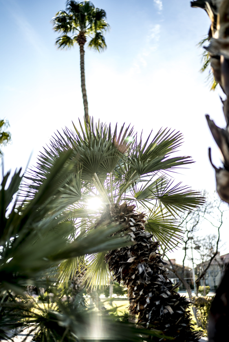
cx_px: 114
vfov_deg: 54.4
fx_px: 333
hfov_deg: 37.9
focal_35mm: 35
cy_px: 171
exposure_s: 1/1250
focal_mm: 35
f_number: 1.4
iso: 80
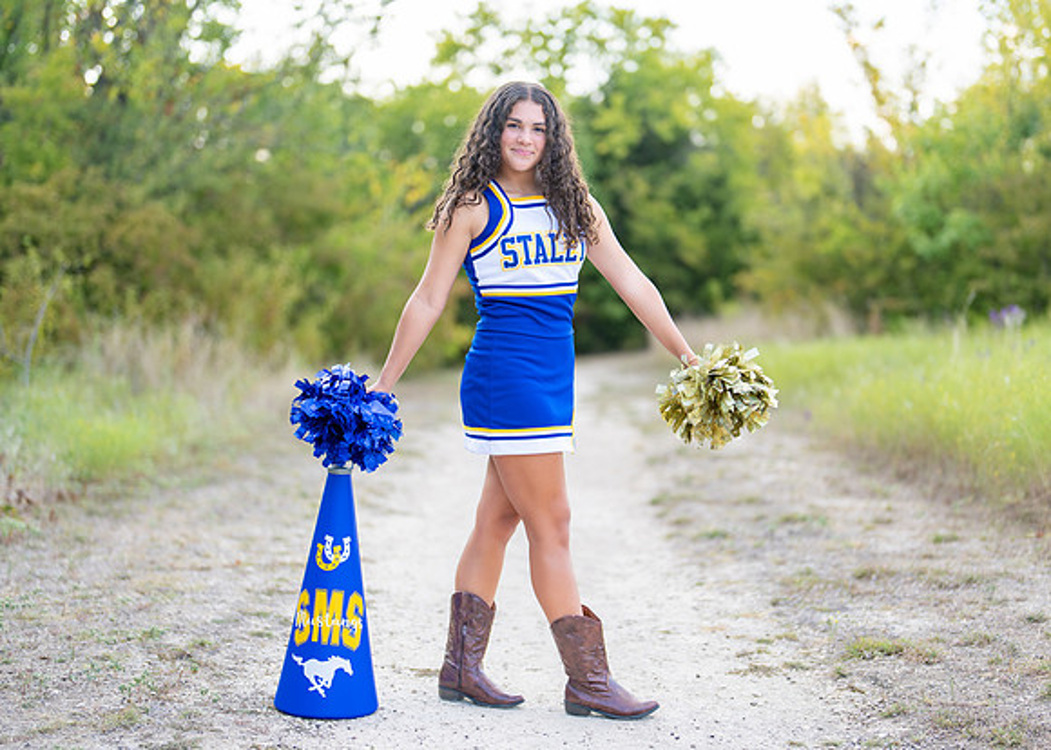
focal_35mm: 60
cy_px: 367
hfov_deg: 32.9
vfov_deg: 23.8
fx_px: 1779
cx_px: 556
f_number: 1.2
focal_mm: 50
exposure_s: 1/800
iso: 100
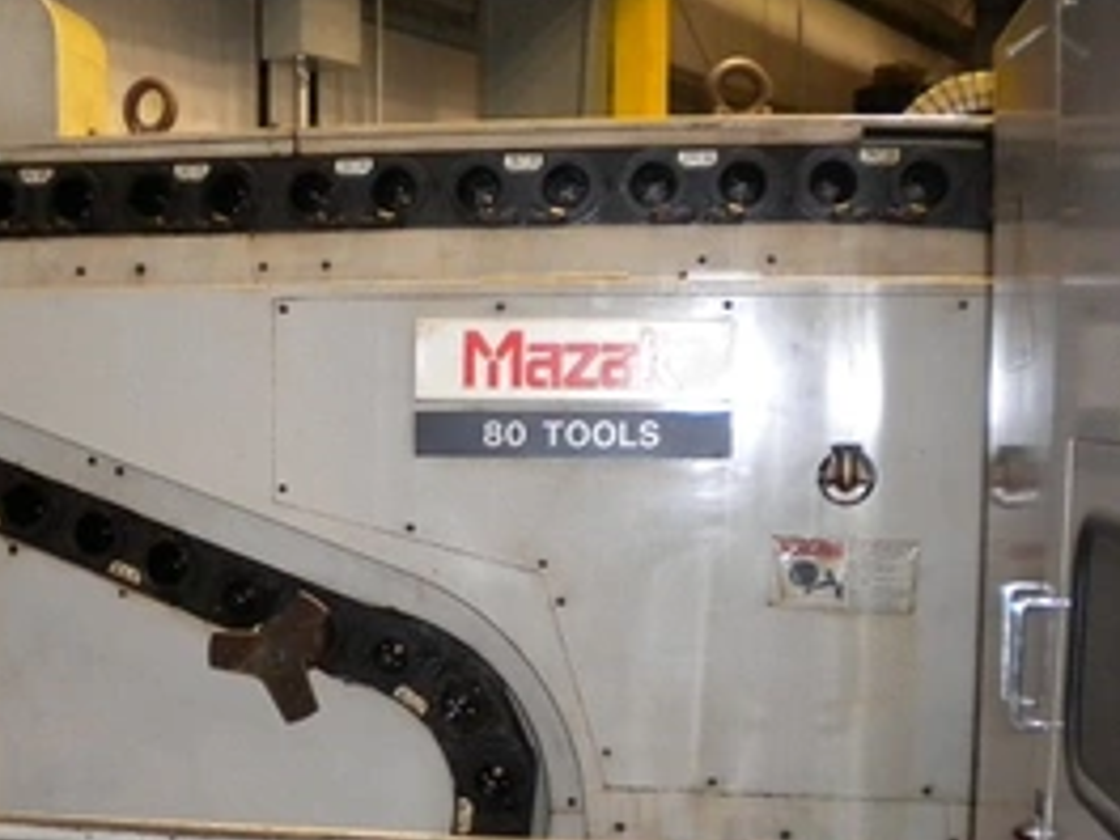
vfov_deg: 27.2
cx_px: 280
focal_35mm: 53
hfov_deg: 35.4
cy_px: 624
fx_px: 1715
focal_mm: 6.3
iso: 400
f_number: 3.1
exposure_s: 1/30
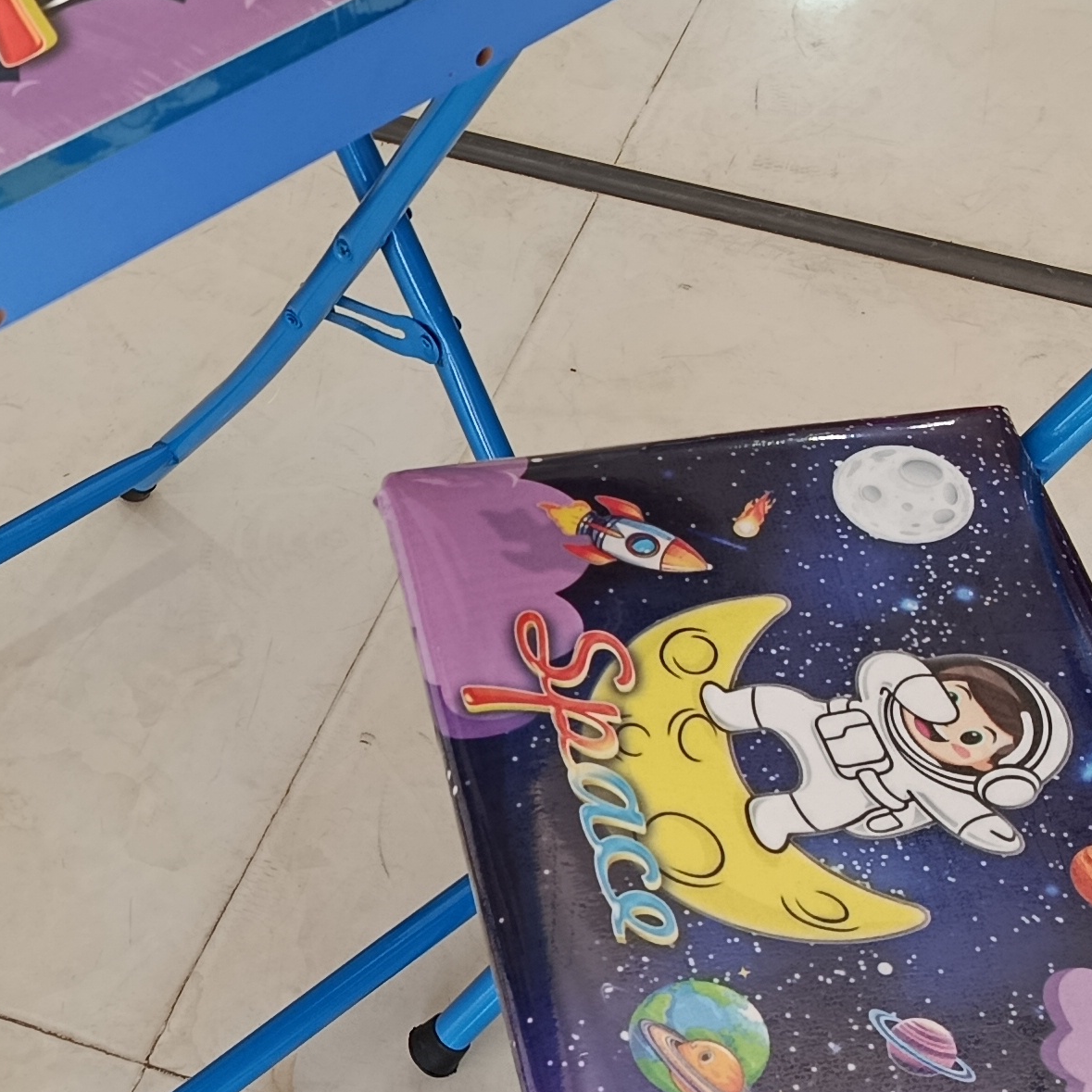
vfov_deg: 24.0
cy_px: 495
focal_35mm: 72
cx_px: 434
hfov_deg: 23.9
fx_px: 2570
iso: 329
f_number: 1.7
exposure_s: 1/100
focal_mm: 5.24
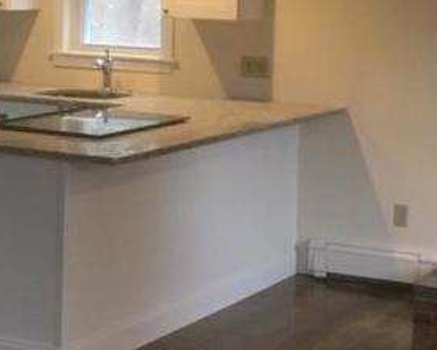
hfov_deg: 18.3
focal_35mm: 105
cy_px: 71
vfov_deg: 14.6
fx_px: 1358
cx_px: 183
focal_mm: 4.15
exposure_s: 1/30
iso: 200
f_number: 2.2
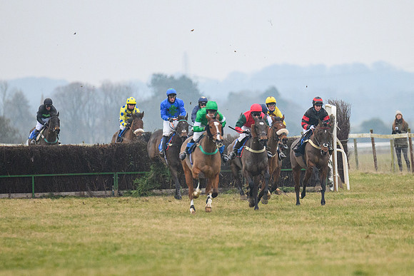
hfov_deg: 3.8
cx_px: 249
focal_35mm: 547
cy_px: 115
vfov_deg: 2.5
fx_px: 6290
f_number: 4
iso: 2000
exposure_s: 1/500
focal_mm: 300
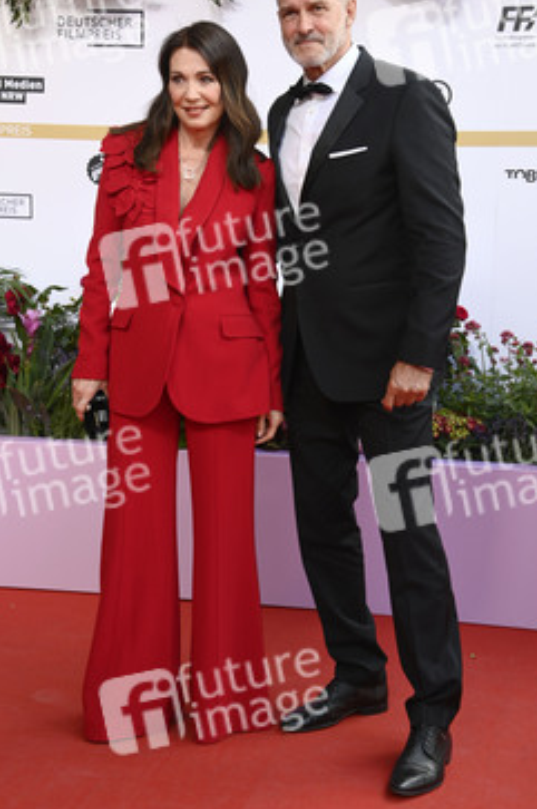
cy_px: 368
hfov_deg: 21.2
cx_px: 279
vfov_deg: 31.4
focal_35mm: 64
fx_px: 1436
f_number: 5.6
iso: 640
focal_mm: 58
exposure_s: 1/250
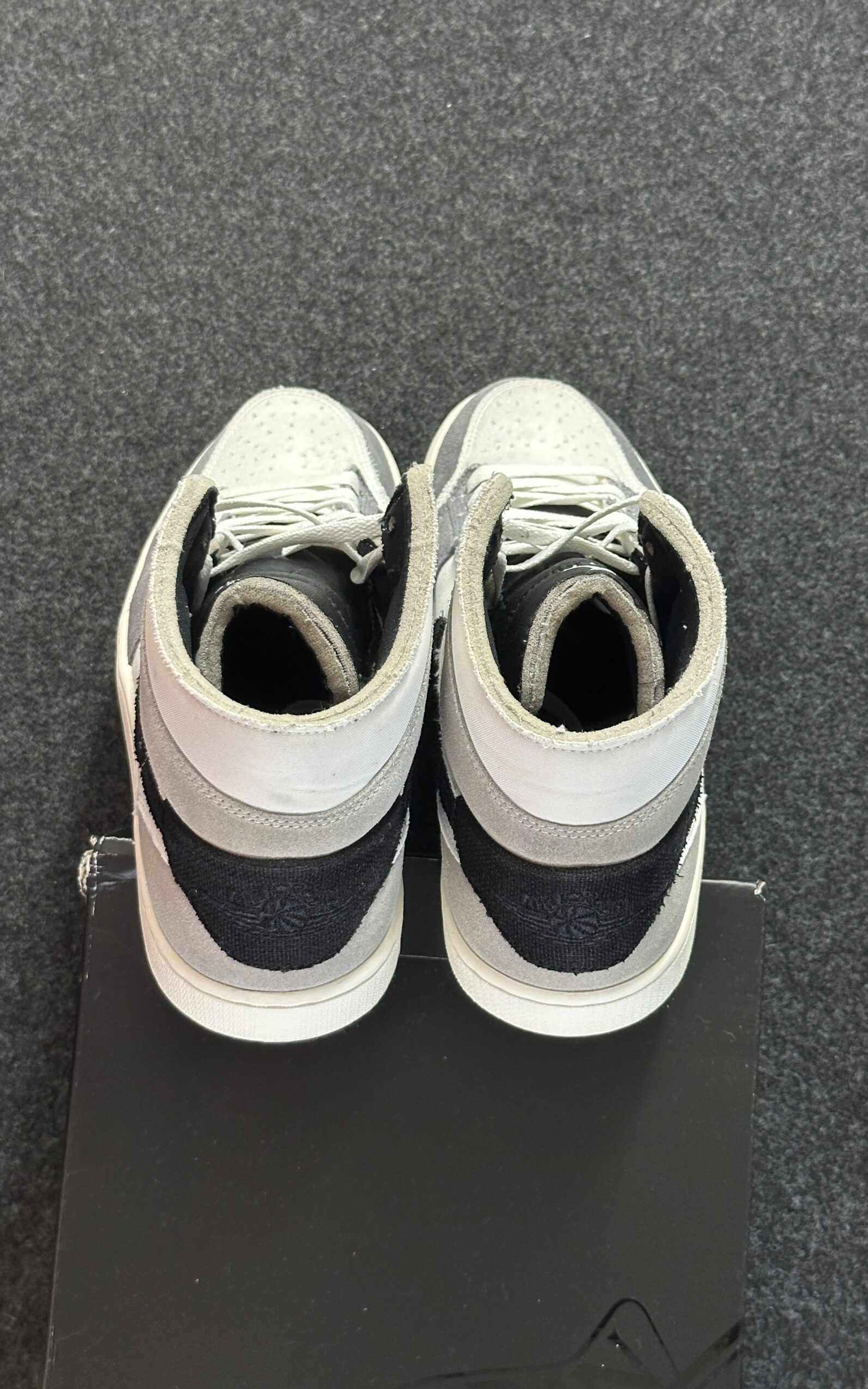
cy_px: 693
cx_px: 427
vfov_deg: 39.6
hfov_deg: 25.3
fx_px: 1931
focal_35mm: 51
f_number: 1.78
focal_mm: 6.86
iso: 320
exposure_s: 1/33
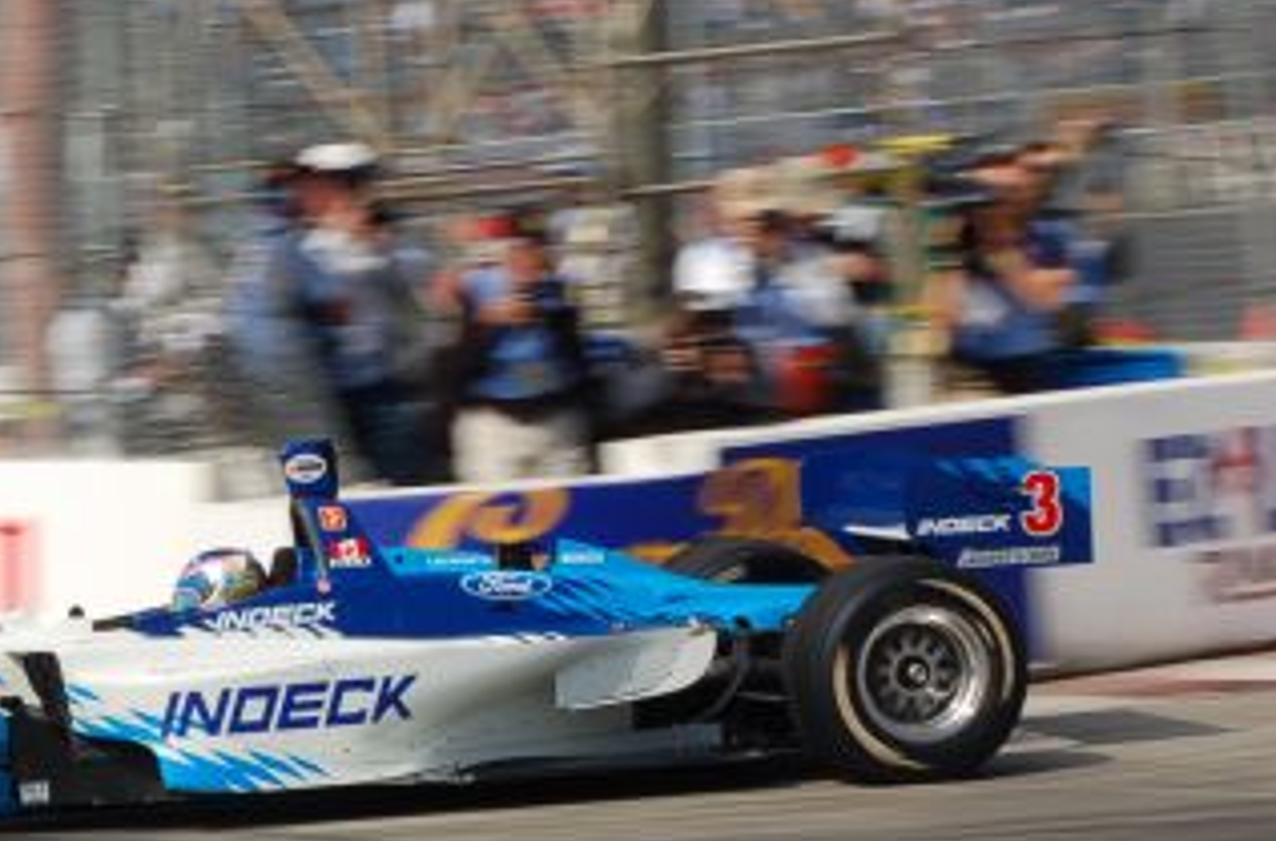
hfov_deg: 10.3
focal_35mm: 199
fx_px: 7029
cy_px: 622
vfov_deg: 6.8
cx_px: 76
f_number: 20
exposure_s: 1/100
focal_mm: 70
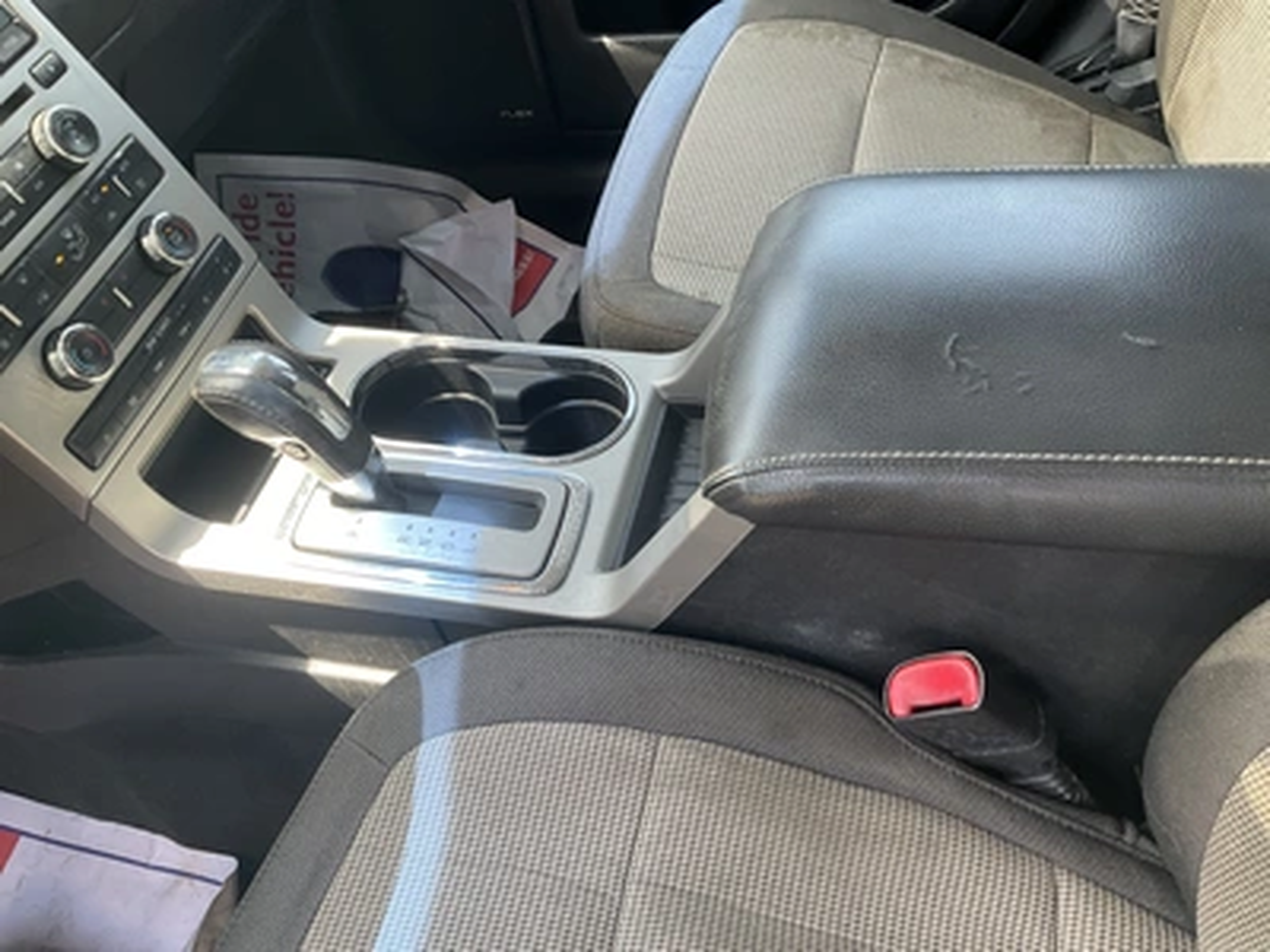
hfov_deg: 61.7
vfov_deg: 48.2
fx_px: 1064
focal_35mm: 29
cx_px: 635
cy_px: 476
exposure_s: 1/122
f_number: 1.8
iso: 40
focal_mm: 3
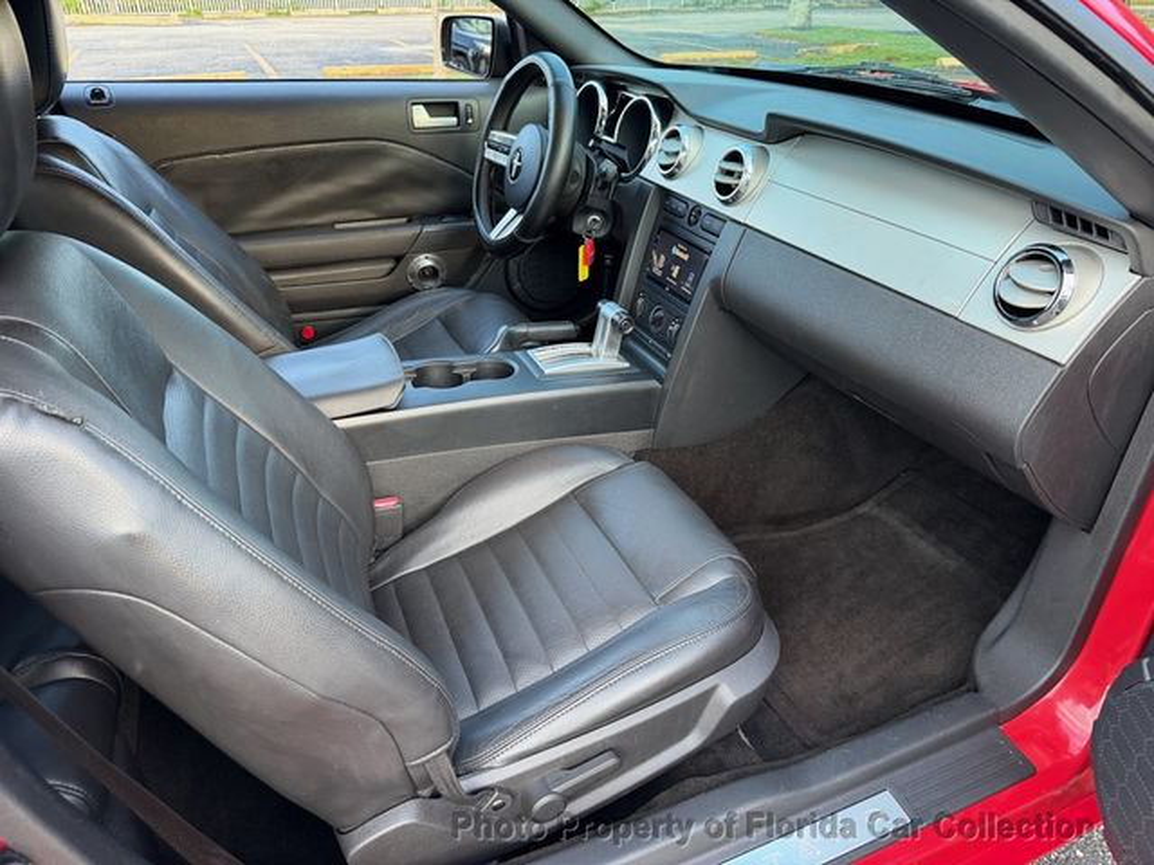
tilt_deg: -28.5
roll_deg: +1.5
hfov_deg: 71.6
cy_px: 432
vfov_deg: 56.8
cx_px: 577
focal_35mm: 24
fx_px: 800
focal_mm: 6.76
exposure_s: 1/83
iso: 200
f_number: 1.78
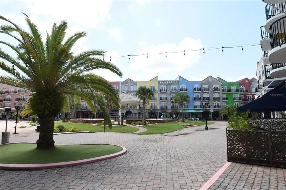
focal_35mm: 21
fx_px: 167
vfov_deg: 59.5
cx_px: 143
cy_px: 95
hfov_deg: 81.2
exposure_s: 1/160
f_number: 6.3
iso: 100
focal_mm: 14
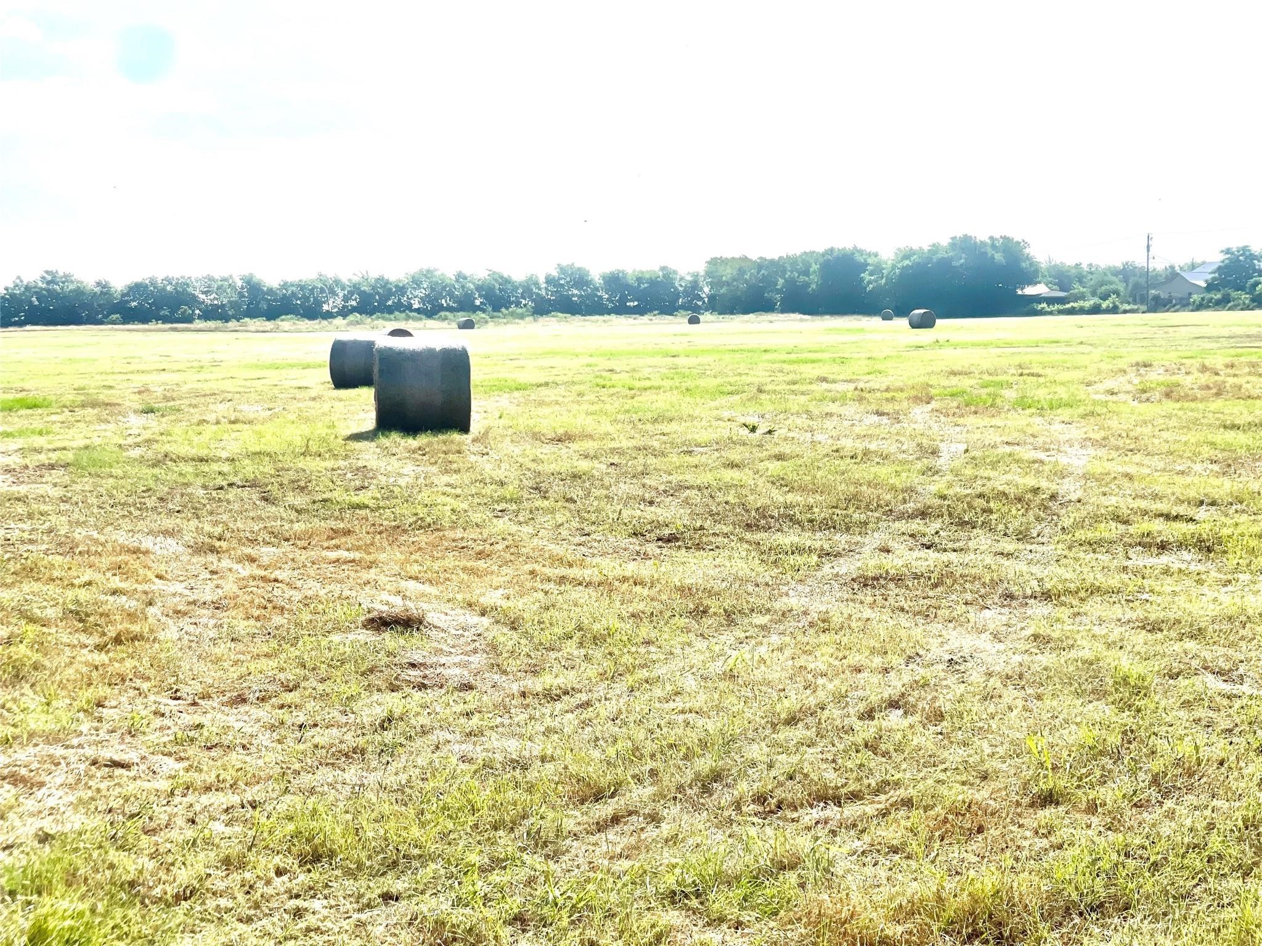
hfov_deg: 30.3
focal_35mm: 64
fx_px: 2333
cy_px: 473
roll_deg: +0.5
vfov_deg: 22.9
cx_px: 631
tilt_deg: -3.4
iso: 20
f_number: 2.2
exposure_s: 1/3311
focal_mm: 7.5
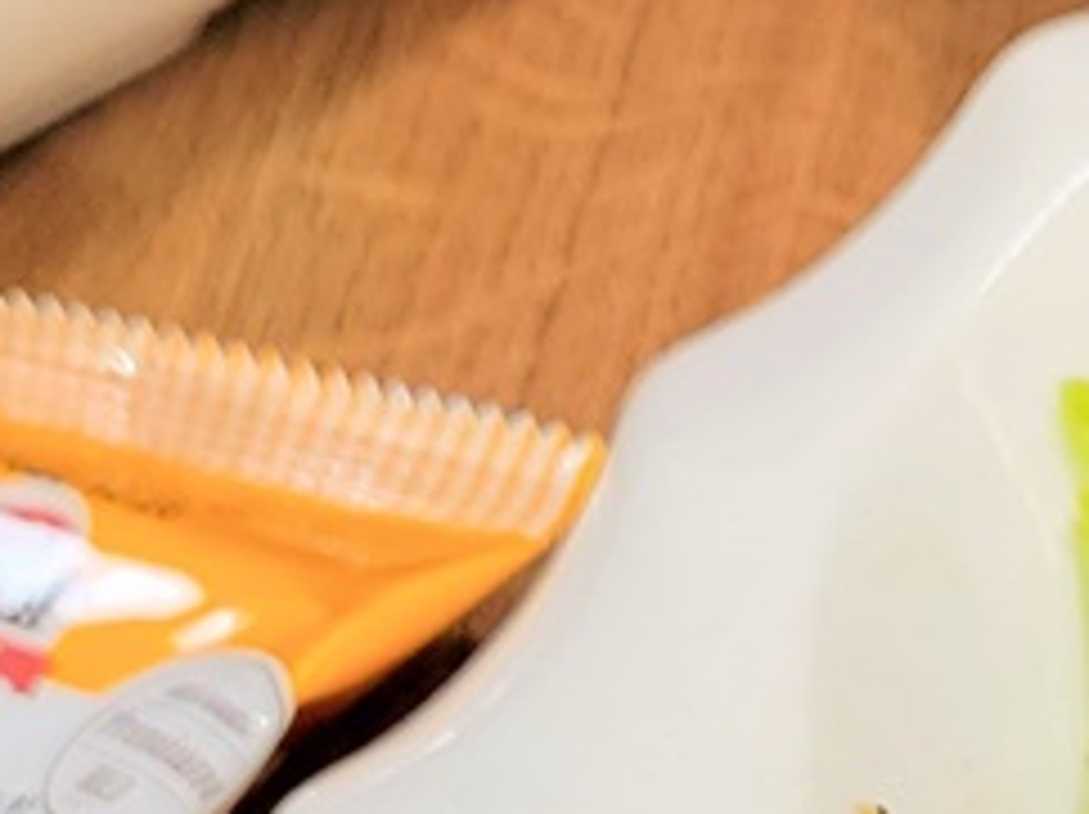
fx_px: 4054
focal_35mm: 129
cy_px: 818
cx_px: 1197
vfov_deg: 11.4
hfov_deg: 14.9
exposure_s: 1/120
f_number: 1.8
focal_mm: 5.4
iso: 320
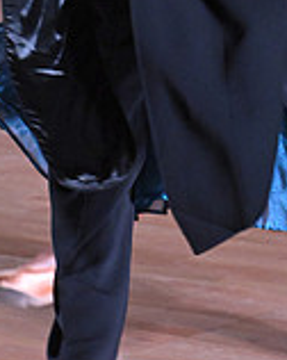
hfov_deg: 4.7
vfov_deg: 5.9
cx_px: 263
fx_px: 3489
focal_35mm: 328
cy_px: -77
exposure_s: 1/400
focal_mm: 95
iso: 5000
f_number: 5
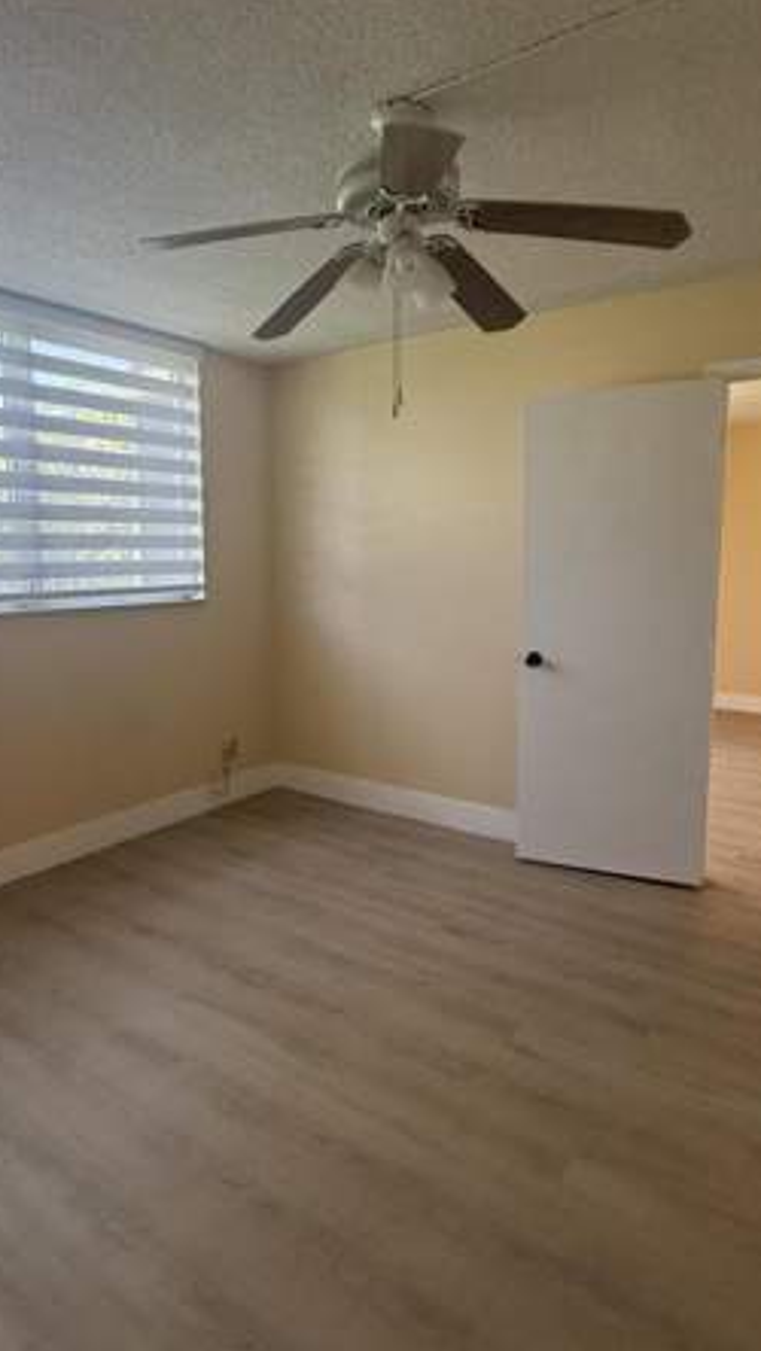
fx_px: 789
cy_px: 648
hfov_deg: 51.3
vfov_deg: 81.1
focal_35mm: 22
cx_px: 320
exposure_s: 1/120
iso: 250
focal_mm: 2.22
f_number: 2.2
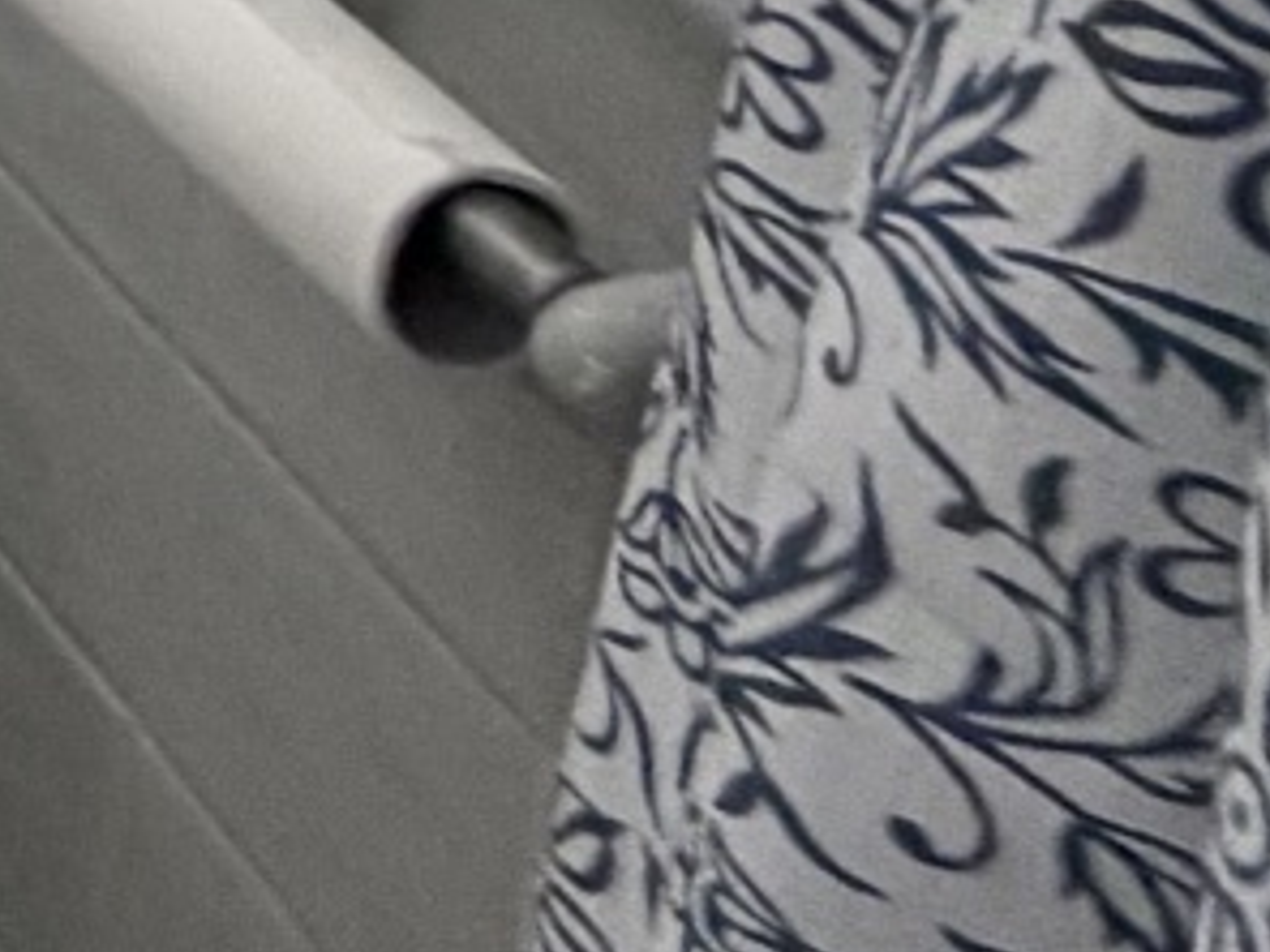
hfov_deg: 12.1
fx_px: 3119
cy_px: -1814
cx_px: -2394
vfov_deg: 11.4
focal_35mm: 85
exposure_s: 1/121
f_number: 2.2
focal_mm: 2.22
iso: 160
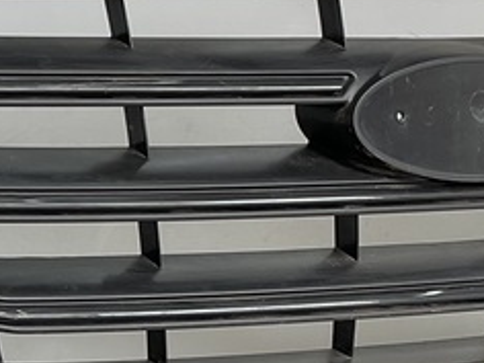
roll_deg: -0.3
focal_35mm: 124
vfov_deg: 11.9
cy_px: 275
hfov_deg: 15.3
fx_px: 1734
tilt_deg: -7.9
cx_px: -96
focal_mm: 3
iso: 16
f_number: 1.8
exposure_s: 1/136
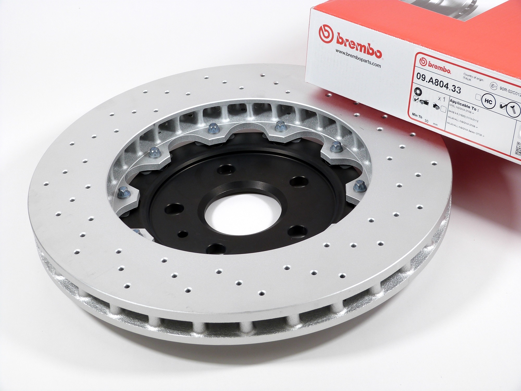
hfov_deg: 28.6
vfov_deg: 21.6
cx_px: 260
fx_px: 1023
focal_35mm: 68
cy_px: 196
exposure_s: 1/200
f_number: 4
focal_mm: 12.1
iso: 100
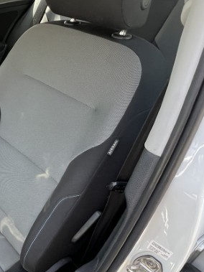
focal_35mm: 32
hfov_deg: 36.7
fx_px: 252
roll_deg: +0.7
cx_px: -24
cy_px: 185
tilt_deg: -39.5
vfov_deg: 55.5
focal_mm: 1.57
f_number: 1.8
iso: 80
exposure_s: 1/99
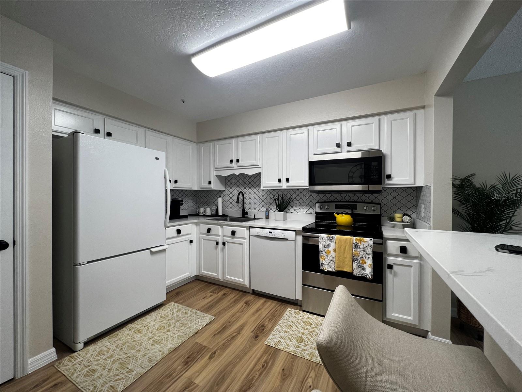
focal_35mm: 13
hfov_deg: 106.2
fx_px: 196
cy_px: 196
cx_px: 261
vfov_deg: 89.9
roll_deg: +0.0
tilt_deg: +0.1
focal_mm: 1.57
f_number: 1.8
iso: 125
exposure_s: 1/120
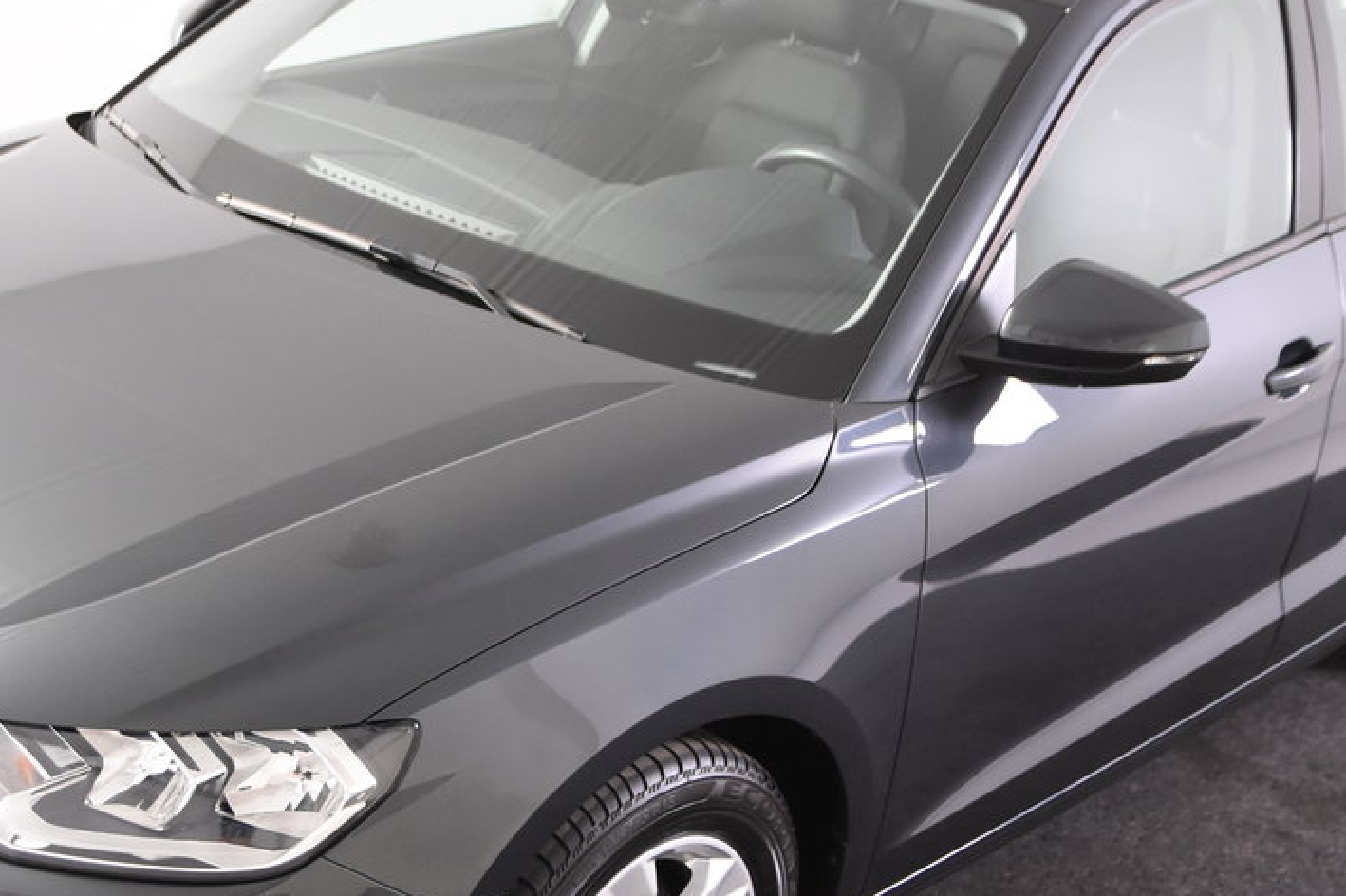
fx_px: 2429
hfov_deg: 30.9
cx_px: 513
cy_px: 574
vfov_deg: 20.8
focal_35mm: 65
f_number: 3.2
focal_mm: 24
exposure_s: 1/40
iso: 1600
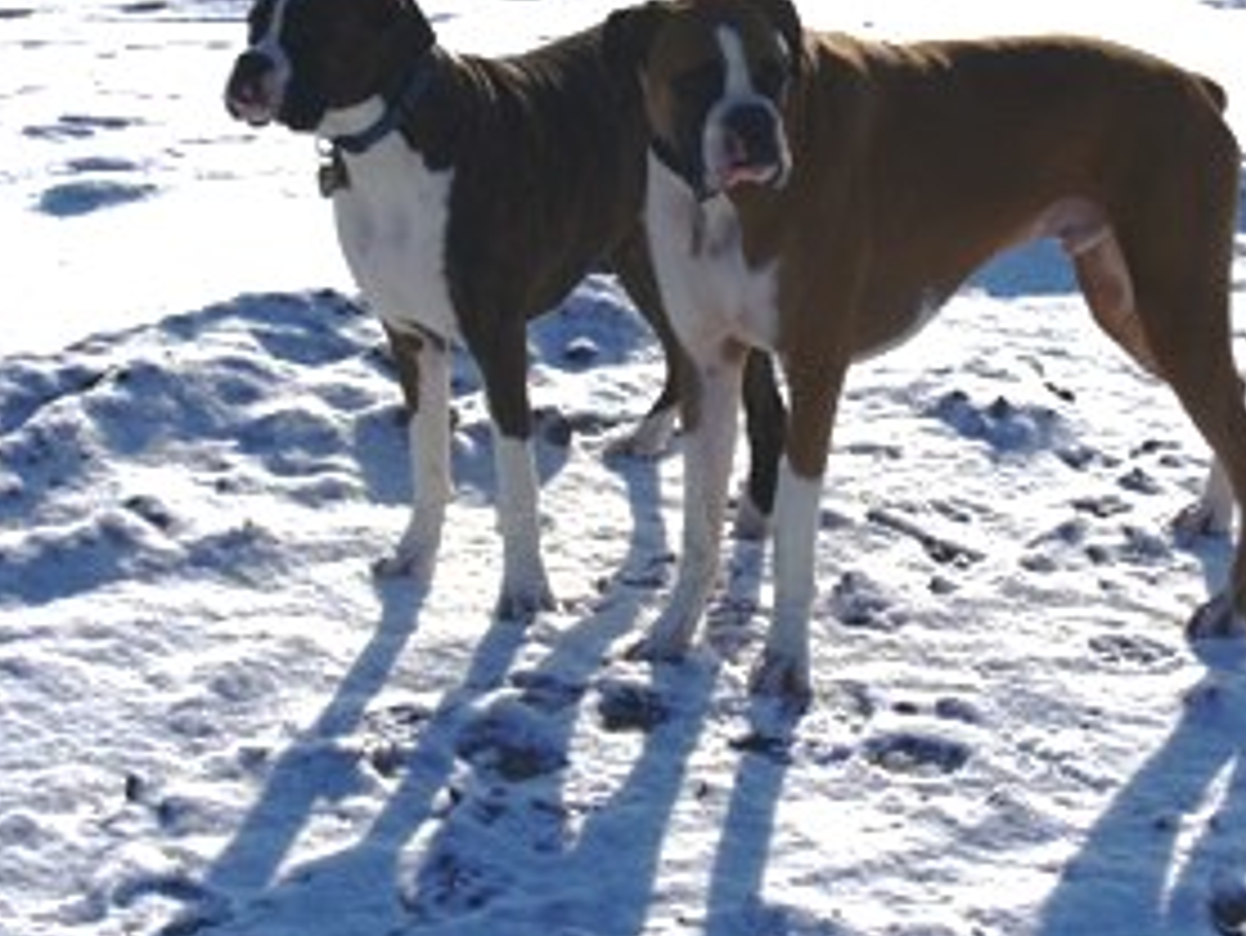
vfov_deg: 15.2
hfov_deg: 20.2
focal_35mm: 97
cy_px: 202
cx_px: 670
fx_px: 3493
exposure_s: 1/500
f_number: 6.2
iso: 80
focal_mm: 9.9
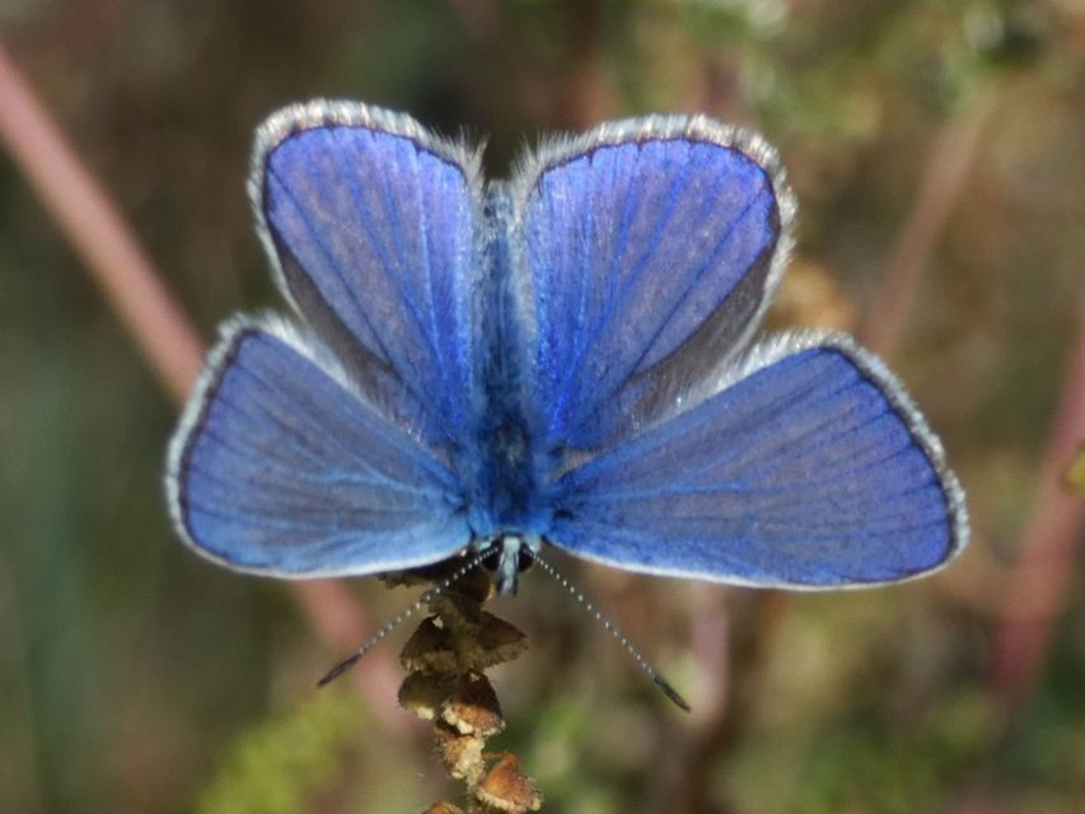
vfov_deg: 10.8
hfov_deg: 14.3
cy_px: 407
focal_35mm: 138
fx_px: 4326
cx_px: 542
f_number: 5.3
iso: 80
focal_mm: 24.7
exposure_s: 1/160
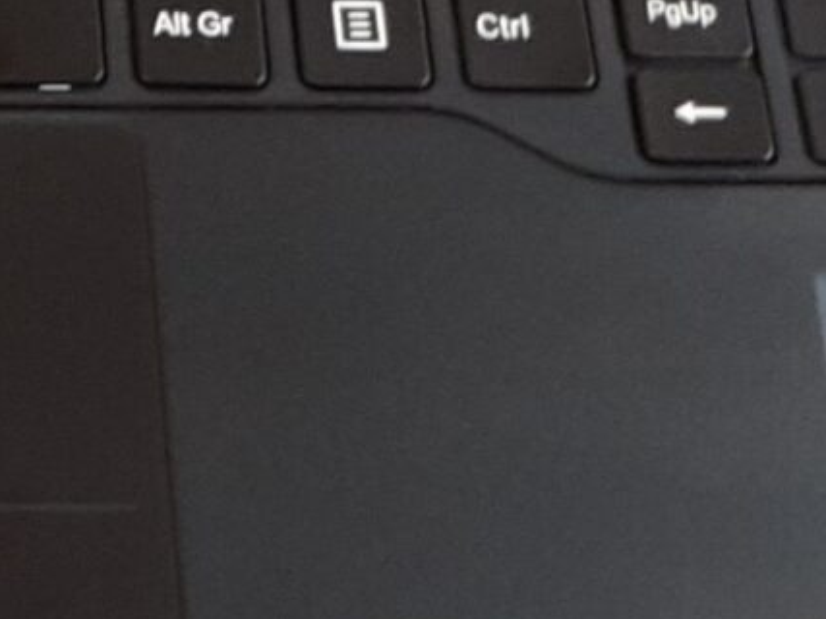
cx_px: -377
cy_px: -840
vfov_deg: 9.0
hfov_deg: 12.6
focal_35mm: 150
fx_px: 3578
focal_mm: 4.6
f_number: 2
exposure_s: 1/25
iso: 500
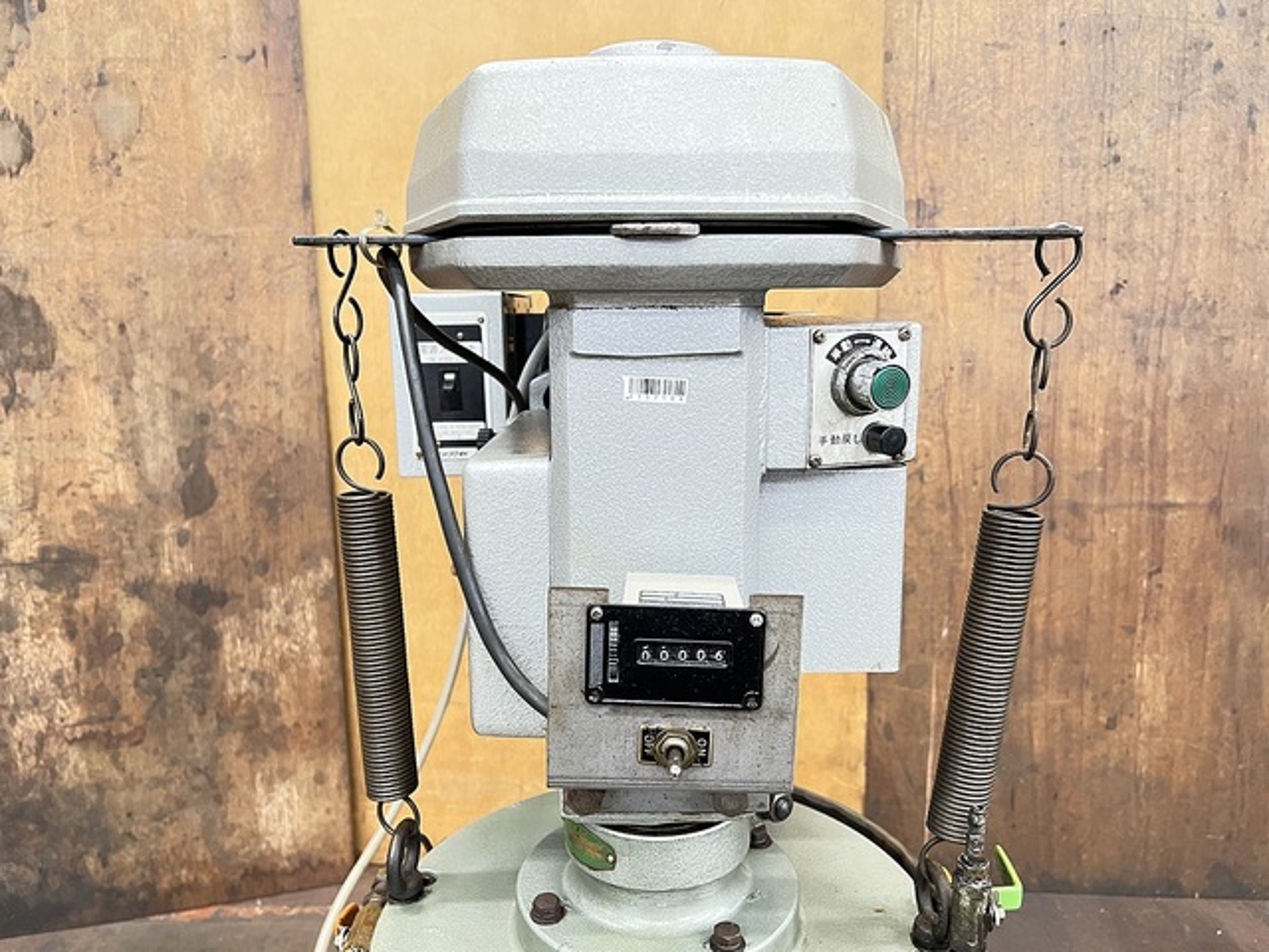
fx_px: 953
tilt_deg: -12.2
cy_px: 476
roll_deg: +1.4
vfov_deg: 53.1
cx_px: 634
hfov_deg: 67.3
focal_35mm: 26
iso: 500
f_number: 1.5
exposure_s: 1/40
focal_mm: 5.7
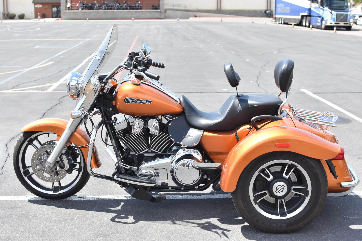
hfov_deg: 37.9
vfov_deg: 25.7
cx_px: 181
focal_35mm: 52
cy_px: 120
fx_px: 528
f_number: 4.5
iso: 800
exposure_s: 1/2500
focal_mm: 35
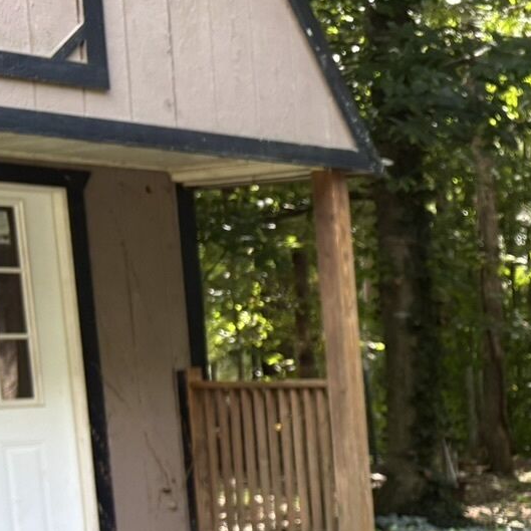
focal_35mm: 89
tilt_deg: -8.0
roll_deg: +0.3
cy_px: 584
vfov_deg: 18.7
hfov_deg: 16.7
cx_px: 918
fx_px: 1545
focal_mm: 5.96
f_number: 1.6
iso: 50
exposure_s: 1/121
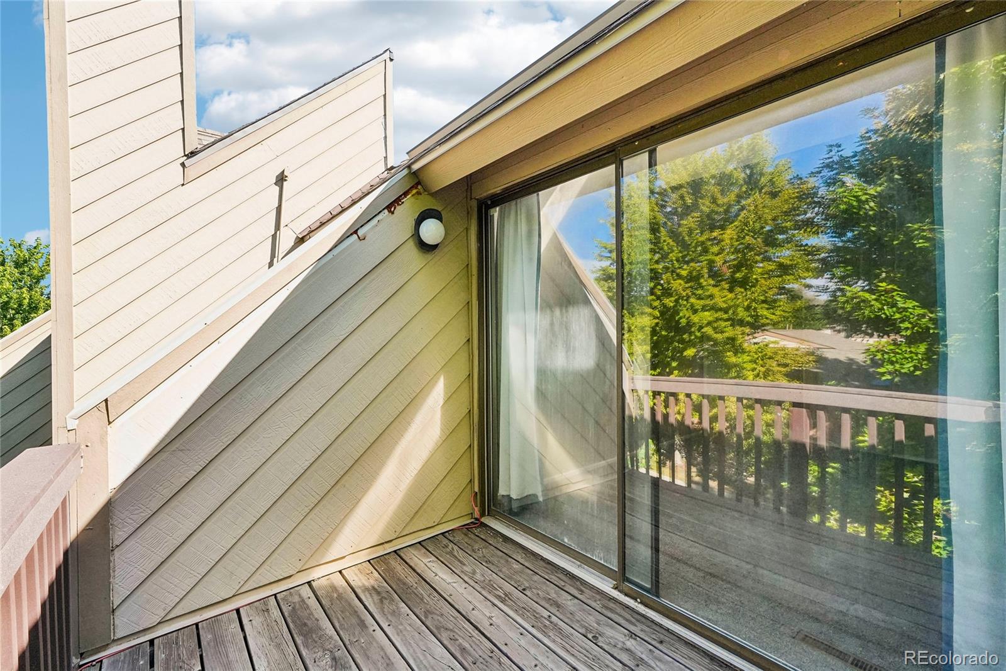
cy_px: 336
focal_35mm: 15
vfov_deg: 77.3
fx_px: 419
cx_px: 503
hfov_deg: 100.4
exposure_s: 1/320
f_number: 8
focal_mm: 10
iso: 800
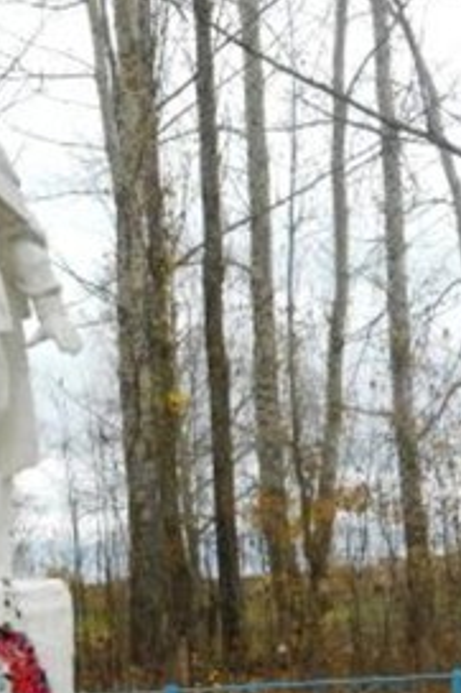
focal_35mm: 107
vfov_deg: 19.1
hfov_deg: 12.4
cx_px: -150
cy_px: 325
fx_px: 2058
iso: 80
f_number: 4.9
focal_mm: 10
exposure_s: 1/80
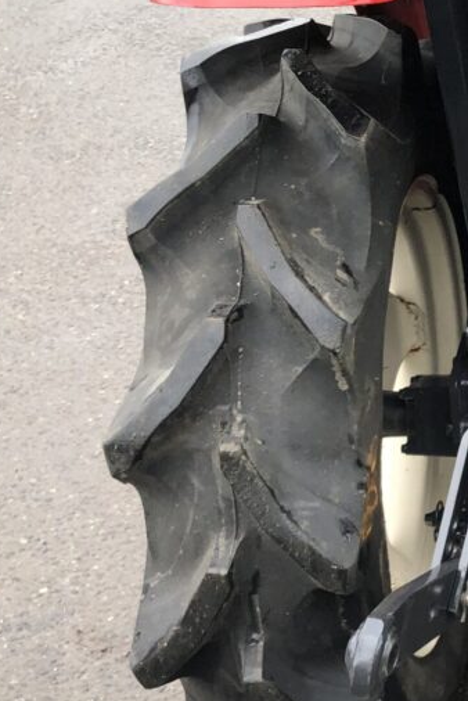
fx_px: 1344
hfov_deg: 17.7
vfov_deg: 29.2
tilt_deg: -32.3
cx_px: 701
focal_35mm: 69
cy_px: 407
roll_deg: -0.5
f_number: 1.8
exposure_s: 1/120
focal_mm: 3.99
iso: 50
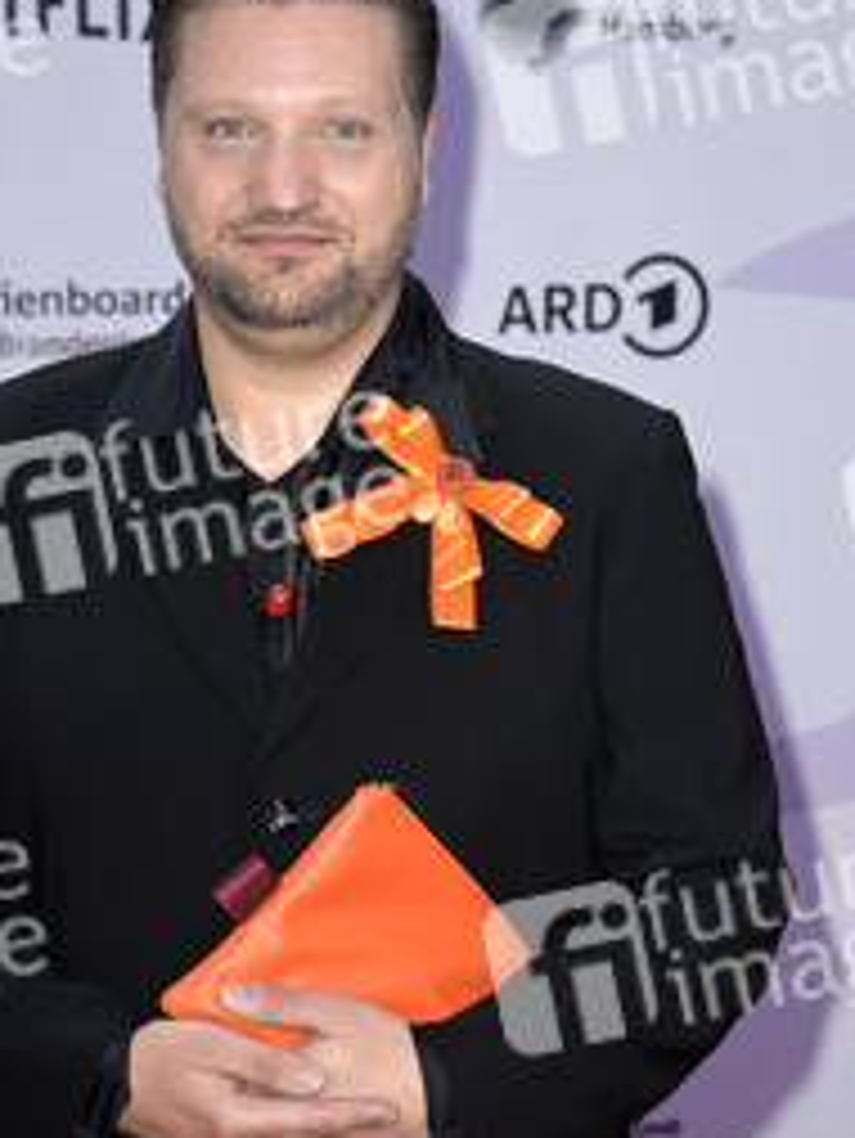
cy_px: 724
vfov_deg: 15.3
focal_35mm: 129
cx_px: 306
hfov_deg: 11.5
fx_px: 4245
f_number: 5.6
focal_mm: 85
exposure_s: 1/250
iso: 400
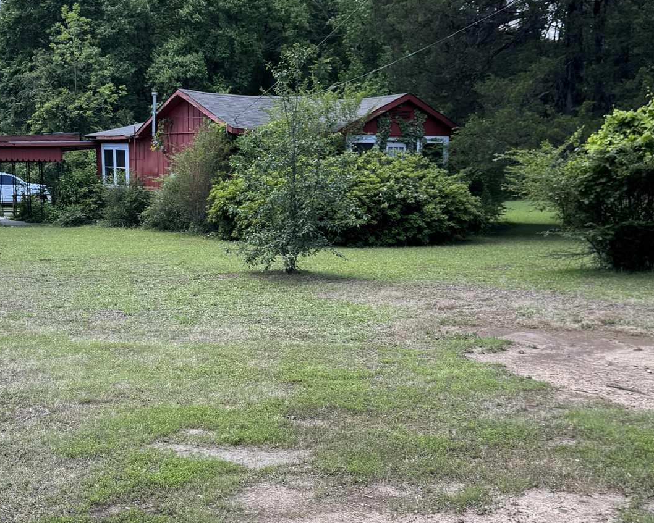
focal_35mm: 51
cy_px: 340
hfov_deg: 36.5
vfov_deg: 29.5
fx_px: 987
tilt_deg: -8.0
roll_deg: +0.3
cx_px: 248
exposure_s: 1/715
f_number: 1.78
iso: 80
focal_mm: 6.76
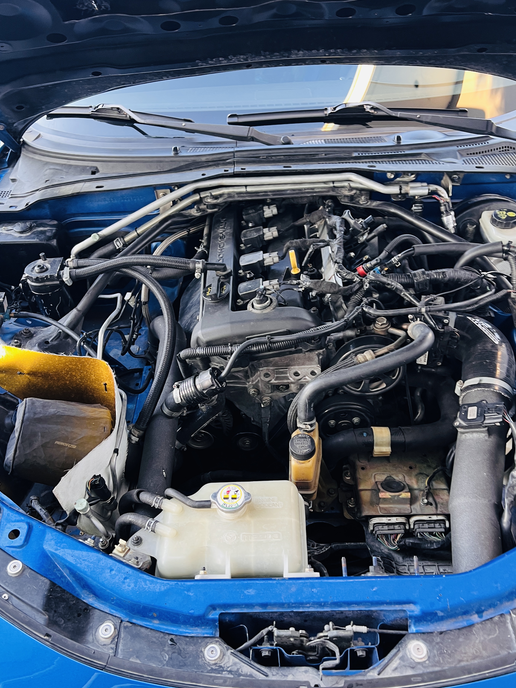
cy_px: 375
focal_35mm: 29
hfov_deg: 48.2
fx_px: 576
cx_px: 264
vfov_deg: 61.6
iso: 125
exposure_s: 1/66
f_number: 1.5
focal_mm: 5.7
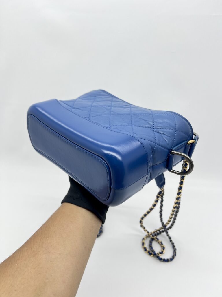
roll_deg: +0.8
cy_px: 148
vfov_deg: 67.3
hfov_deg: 53.1
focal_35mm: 26
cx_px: 111
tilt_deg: -27.1
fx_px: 222
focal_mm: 5.7
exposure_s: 1/100
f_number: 1.5
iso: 32
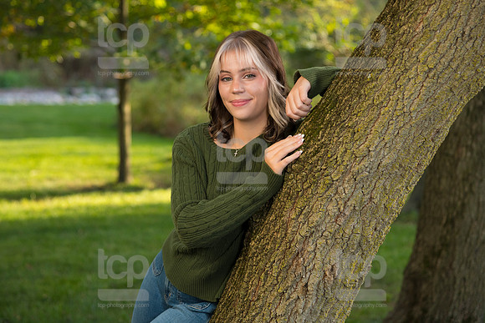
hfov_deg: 18.3
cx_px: 235
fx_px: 1502
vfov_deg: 12.3
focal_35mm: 111
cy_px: 139
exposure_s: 1/250
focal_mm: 95
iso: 250
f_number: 4.5
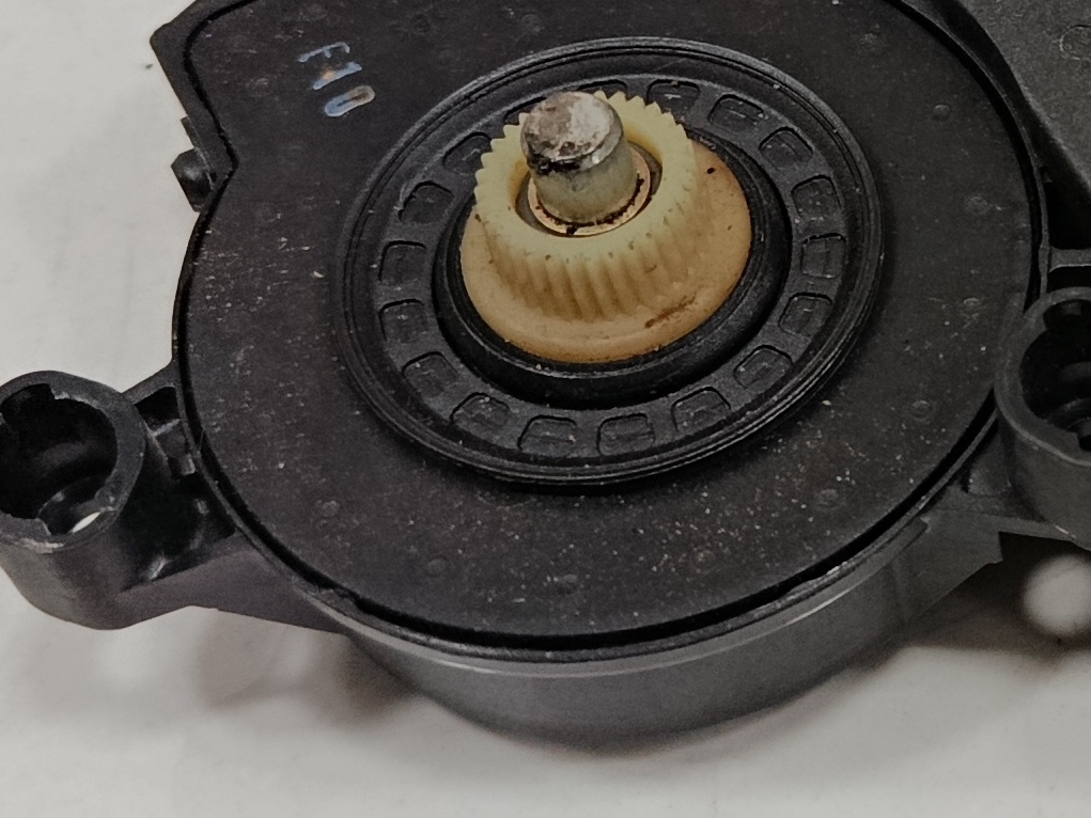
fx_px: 2963
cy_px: 144
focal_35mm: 94
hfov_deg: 19.4
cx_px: 1380
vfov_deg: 15.6
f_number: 1.7
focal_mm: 5.24
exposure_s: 1/100
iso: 971
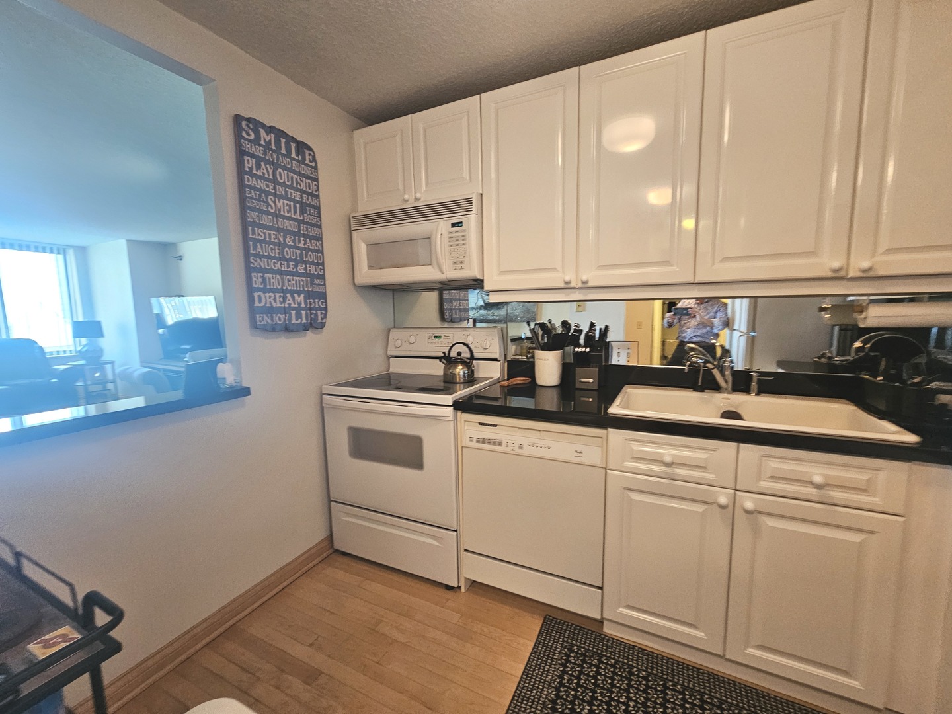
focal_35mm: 13
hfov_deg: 106.2
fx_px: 358
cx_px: 476
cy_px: 357
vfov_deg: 89.9
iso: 320
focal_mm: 2.2
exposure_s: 1/40
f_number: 2.2
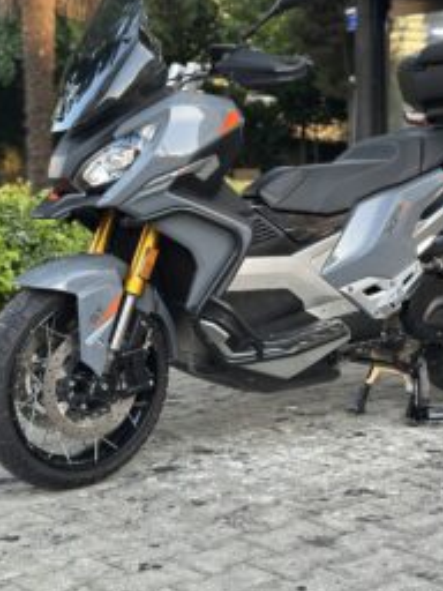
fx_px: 1194
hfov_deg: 21.0
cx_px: 279
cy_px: 225
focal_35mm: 70
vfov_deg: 27.7
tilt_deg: -2.9
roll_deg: +0.1
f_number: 1.78
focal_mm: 6.86
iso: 125
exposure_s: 1/121
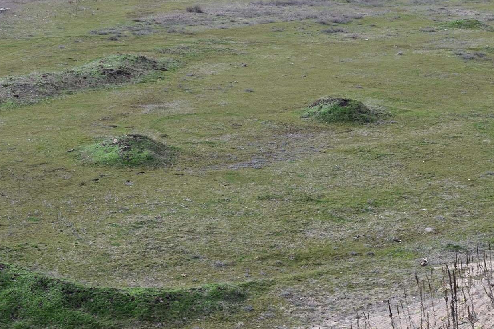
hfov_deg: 25.6
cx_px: 294
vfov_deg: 17.2
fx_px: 1084
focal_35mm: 79
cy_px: 223
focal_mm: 30
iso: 400
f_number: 10
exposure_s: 1/200
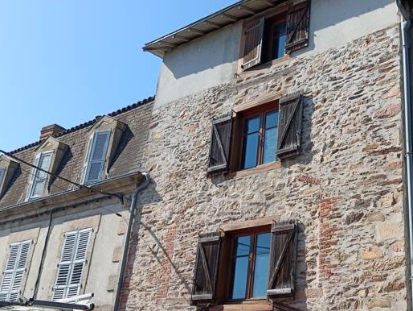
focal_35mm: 42
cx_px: 292
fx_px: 501
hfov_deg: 43.8
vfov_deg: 34.2
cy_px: 193
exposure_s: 1/593
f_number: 1.9
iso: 100
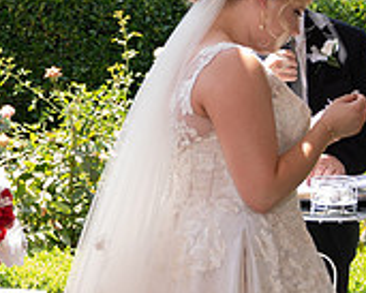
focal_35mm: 121
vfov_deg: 12.7
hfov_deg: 15.8
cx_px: 109
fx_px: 1311
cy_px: 87
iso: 200
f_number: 3.5
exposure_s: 1/250
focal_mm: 33
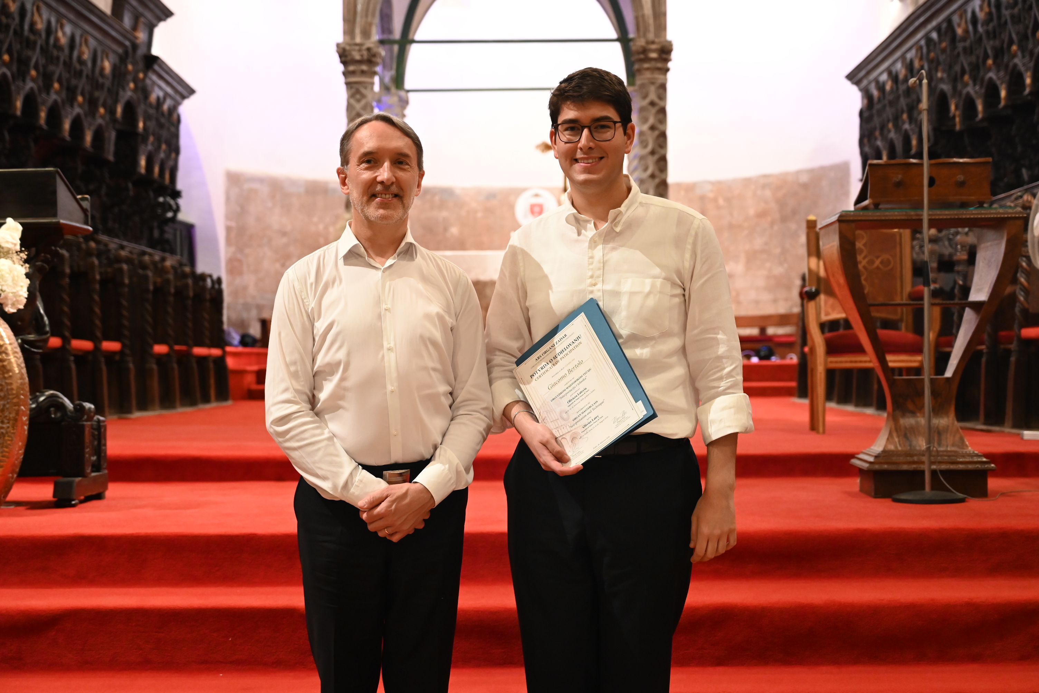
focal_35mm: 52
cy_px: 346
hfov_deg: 38.2
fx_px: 1501
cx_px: 520
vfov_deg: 26.0
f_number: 4
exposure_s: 1/60
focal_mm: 52
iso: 3200
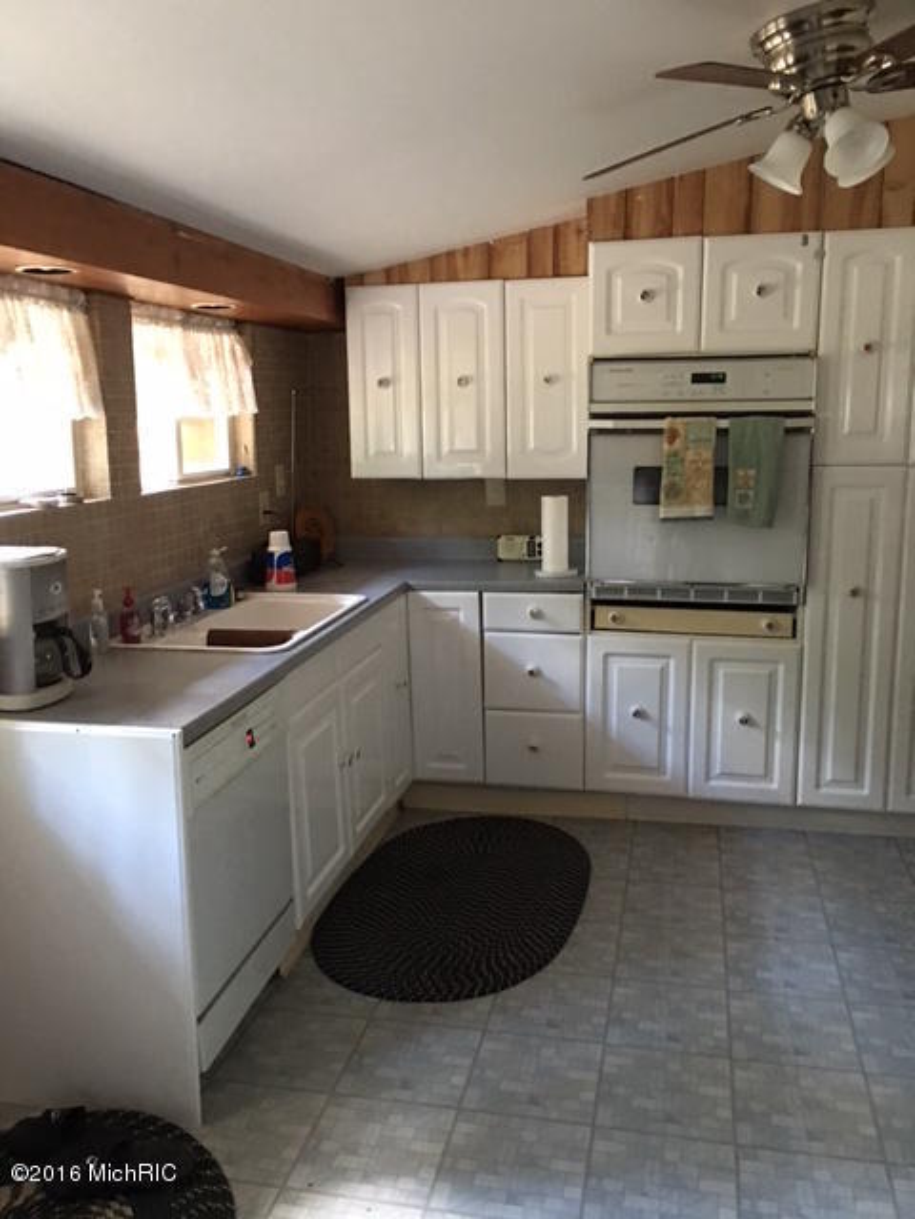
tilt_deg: -11.7
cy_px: 610
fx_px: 1022
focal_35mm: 29
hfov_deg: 48.2
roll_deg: +0.5
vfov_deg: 61.7
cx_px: 458
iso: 64
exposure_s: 1/4
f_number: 2.2
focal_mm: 4.15
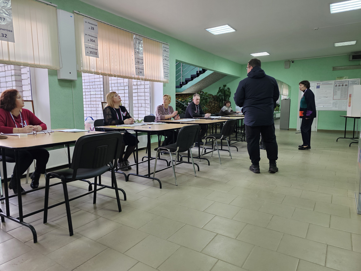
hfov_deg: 73.9
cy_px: 136
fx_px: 240
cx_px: 180
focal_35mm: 23
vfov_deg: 58.9
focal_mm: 6.3
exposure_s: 1/100
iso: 200
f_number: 1.7
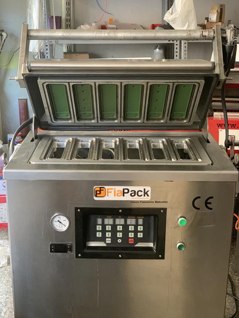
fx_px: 479
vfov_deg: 36.8
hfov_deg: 28.0
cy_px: 159
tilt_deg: -18.1
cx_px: 120
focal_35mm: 52
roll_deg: -0.5
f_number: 2.4
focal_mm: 6
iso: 500
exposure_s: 1/40
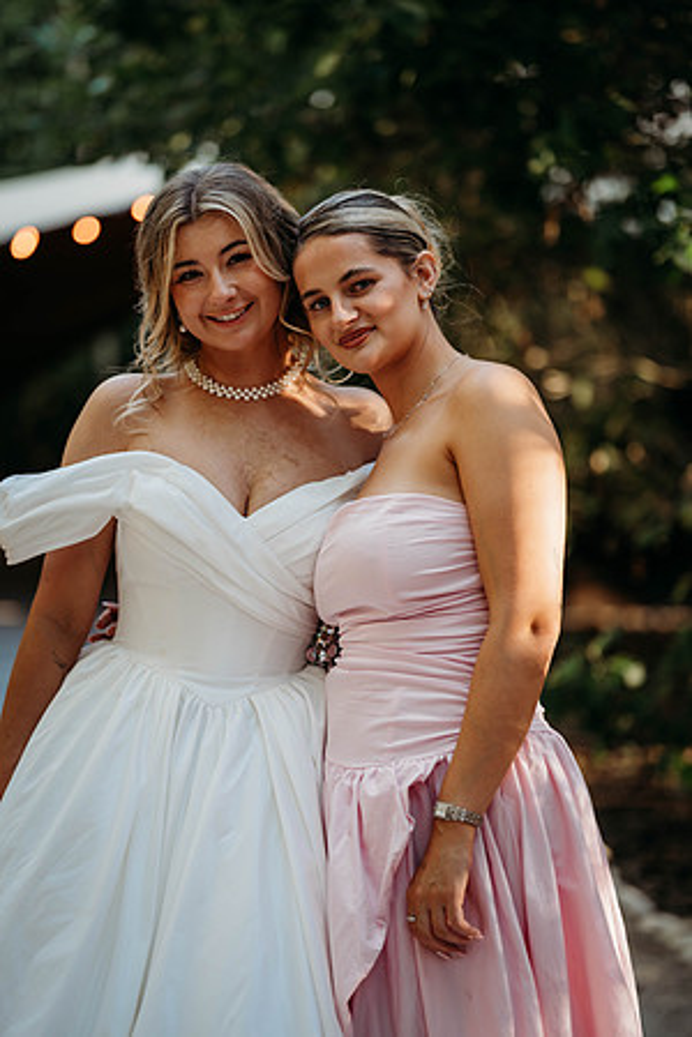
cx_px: 346
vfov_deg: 23.9
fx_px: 2451
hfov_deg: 16.1
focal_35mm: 85
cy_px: 518
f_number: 2
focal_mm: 85
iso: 125
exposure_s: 1/200
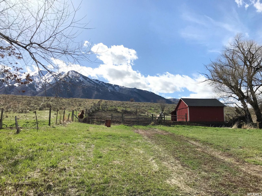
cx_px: 131
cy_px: 98
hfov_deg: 63.4
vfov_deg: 49.7
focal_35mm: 28
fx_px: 212
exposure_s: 1/3300
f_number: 1.8
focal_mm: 3.99
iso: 20
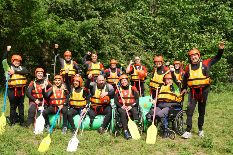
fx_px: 311
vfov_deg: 28.1
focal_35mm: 48
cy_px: 78
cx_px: 116
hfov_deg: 41.1
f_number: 5.6
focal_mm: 32
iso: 125
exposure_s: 1/500
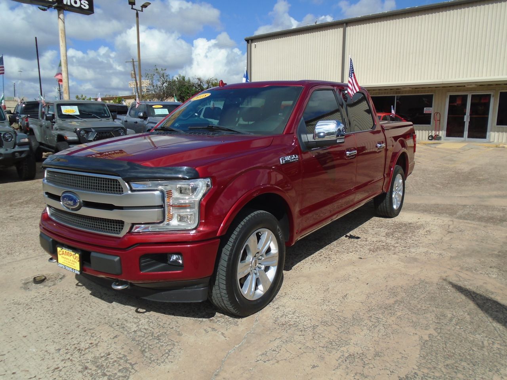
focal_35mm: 26
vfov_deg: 53.1
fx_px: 381
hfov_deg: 67.3
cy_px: 190
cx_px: 254
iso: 100
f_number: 8
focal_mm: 4.6
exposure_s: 1/320
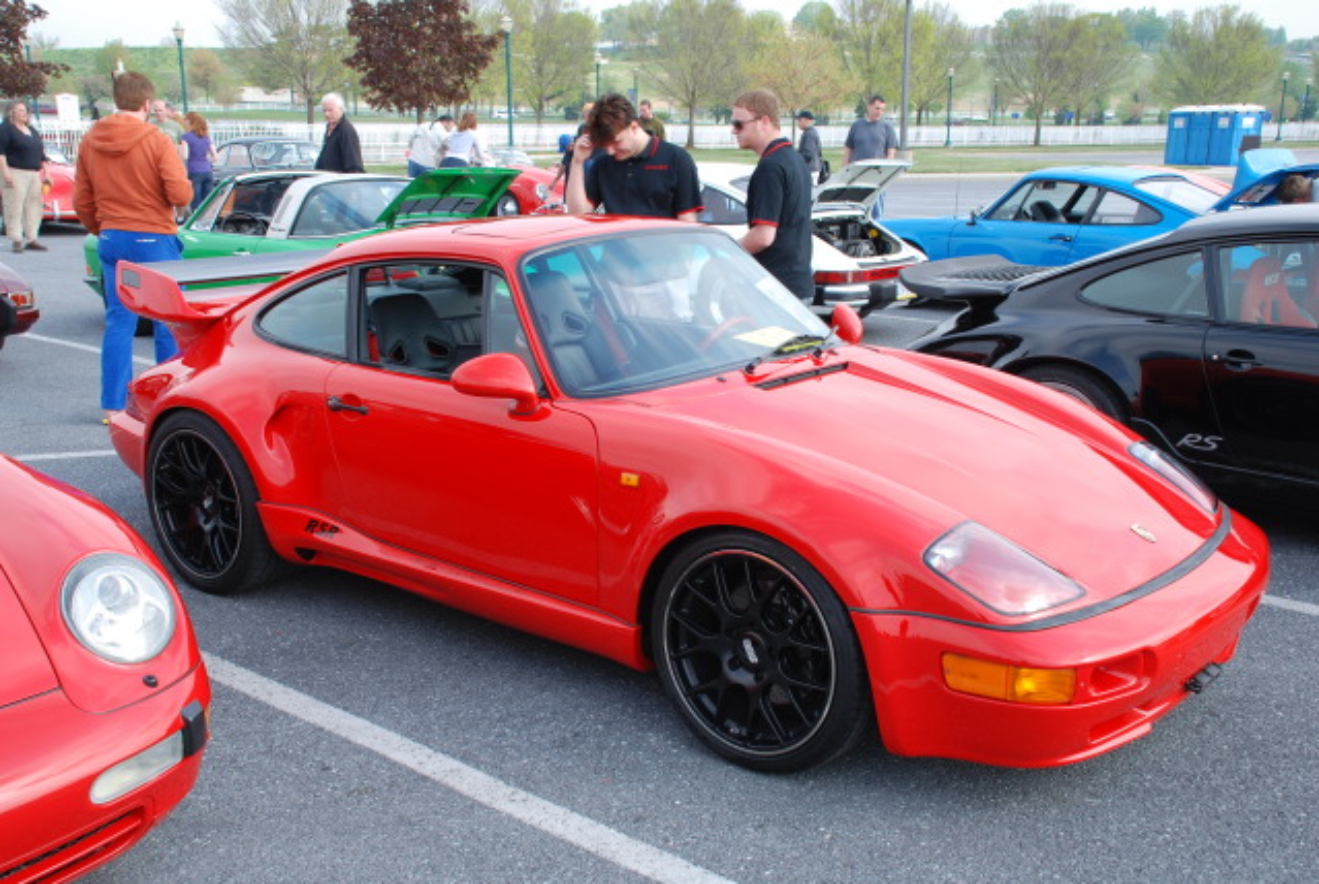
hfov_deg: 49.5
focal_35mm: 39
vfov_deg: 34.3
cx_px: 660
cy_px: 442
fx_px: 1431
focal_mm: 26
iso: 100
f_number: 9
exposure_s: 1/60
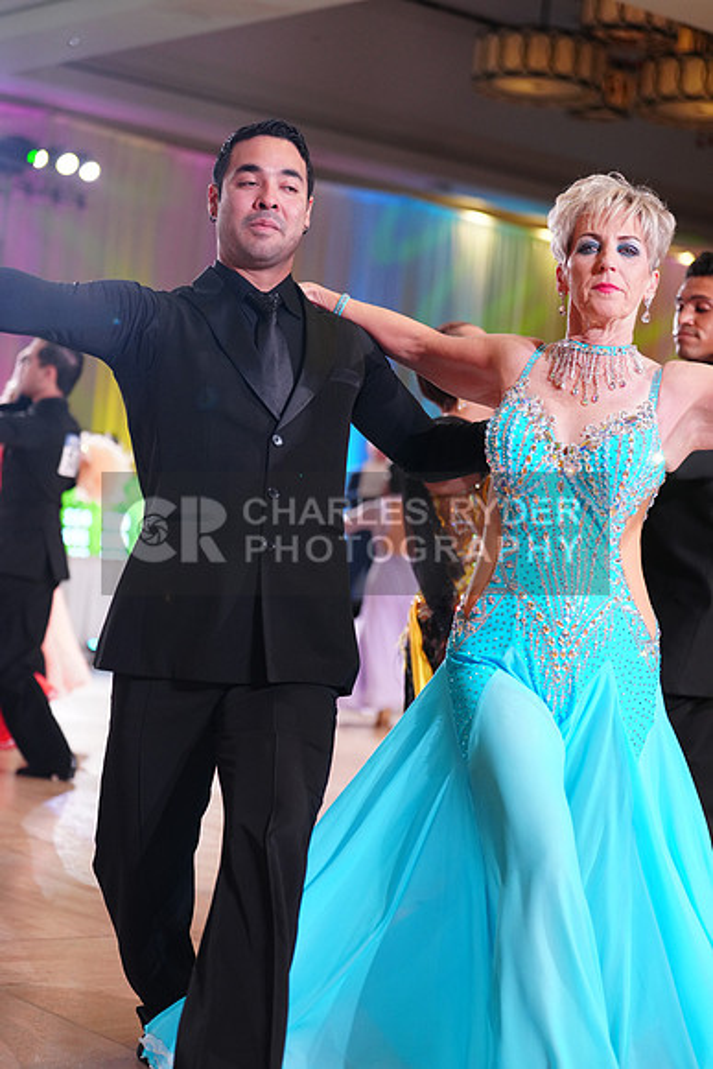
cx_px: 356
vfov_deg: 28.8
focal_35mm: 70
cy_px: 534
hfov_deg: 19.5
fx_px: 2078
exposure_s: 1/500
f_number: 2.8
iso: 2000
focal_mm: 70
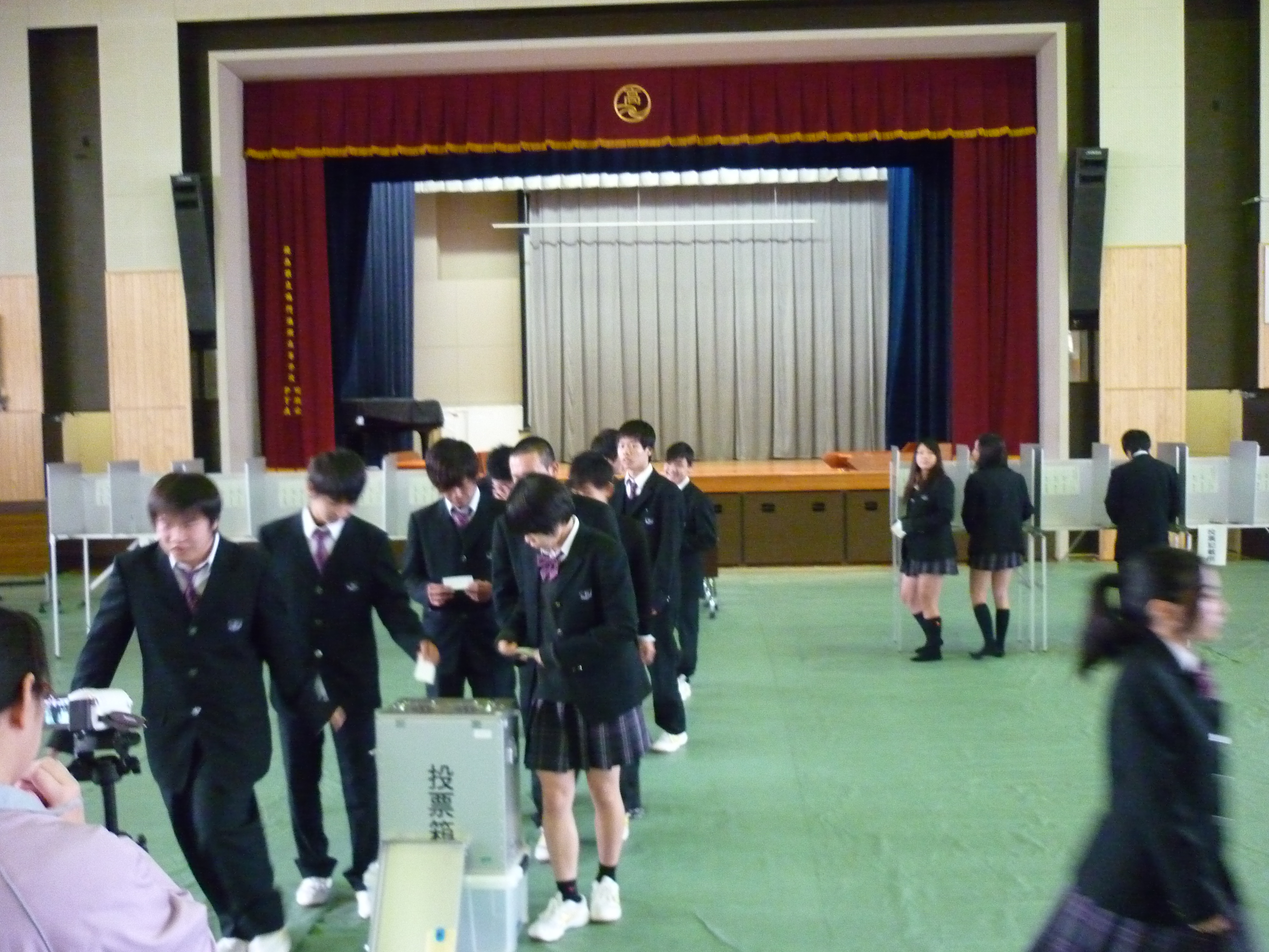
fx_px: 1210
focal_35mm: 33
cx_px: 634
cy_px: 476
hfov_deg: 55.4
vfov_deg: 42.9
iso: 800
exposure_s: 1/40
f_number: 2.8
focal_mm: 5.5
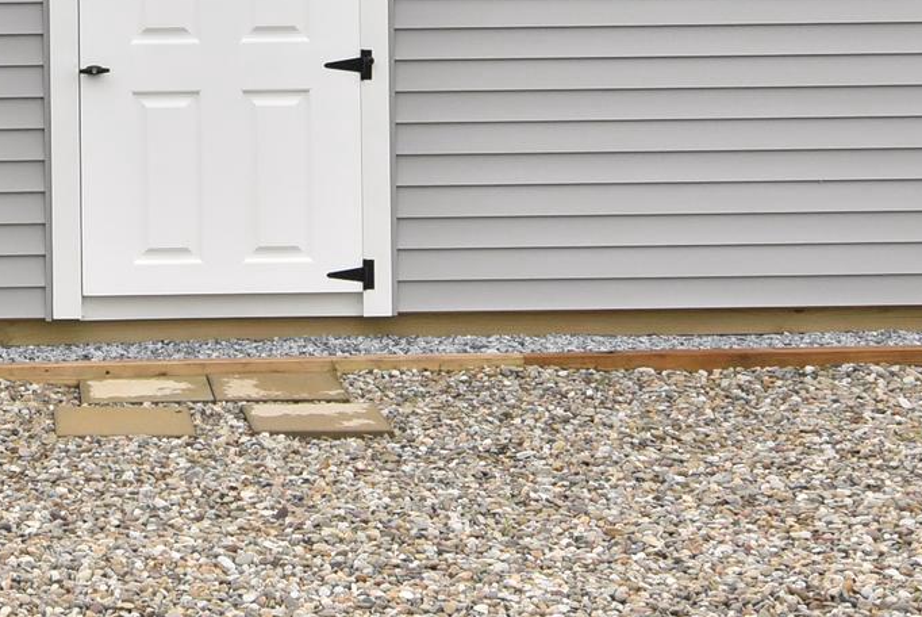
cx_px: 49
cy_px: -145
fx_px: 2768
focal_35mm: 108
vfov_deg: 12.4
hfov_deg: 18.5
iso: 1000
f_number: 11
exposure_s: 1/500
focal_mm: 24
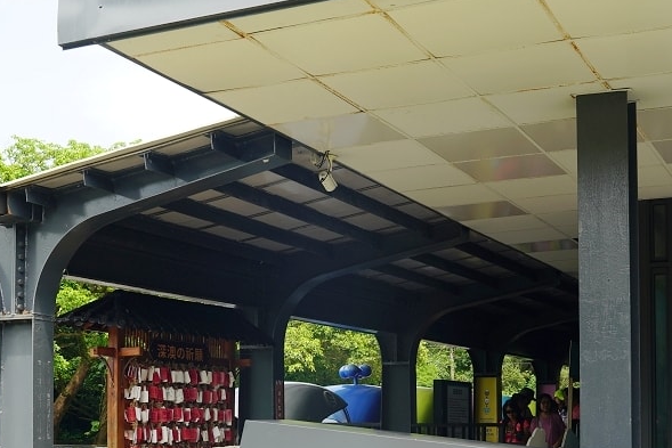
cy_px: 388
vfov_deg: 23.3
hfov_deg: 35.0
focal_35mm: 57
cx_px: 380
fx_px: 1064
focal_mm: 28
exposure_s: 1/80
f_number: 5.6
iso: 100
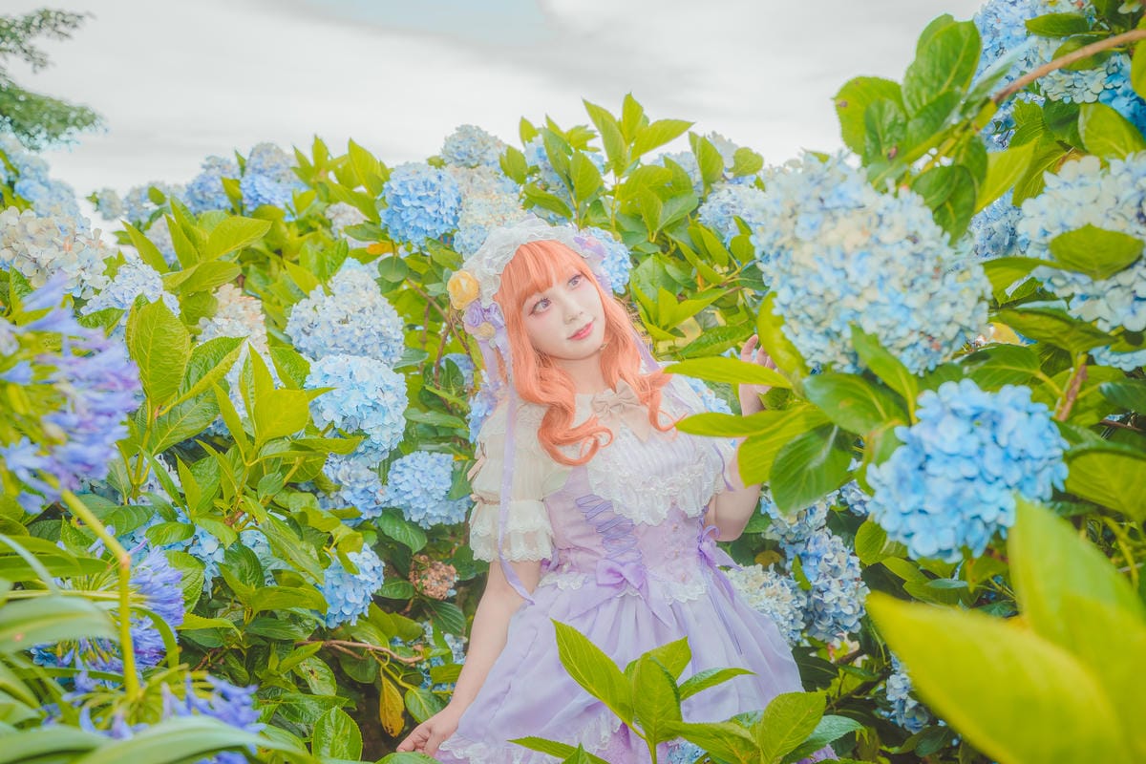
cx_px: 573
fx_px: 1592
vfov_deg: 27.0
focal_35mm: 50
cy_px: 382
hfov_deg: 39.6
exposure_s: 1/200
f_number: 5.6
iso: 250
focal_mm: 50
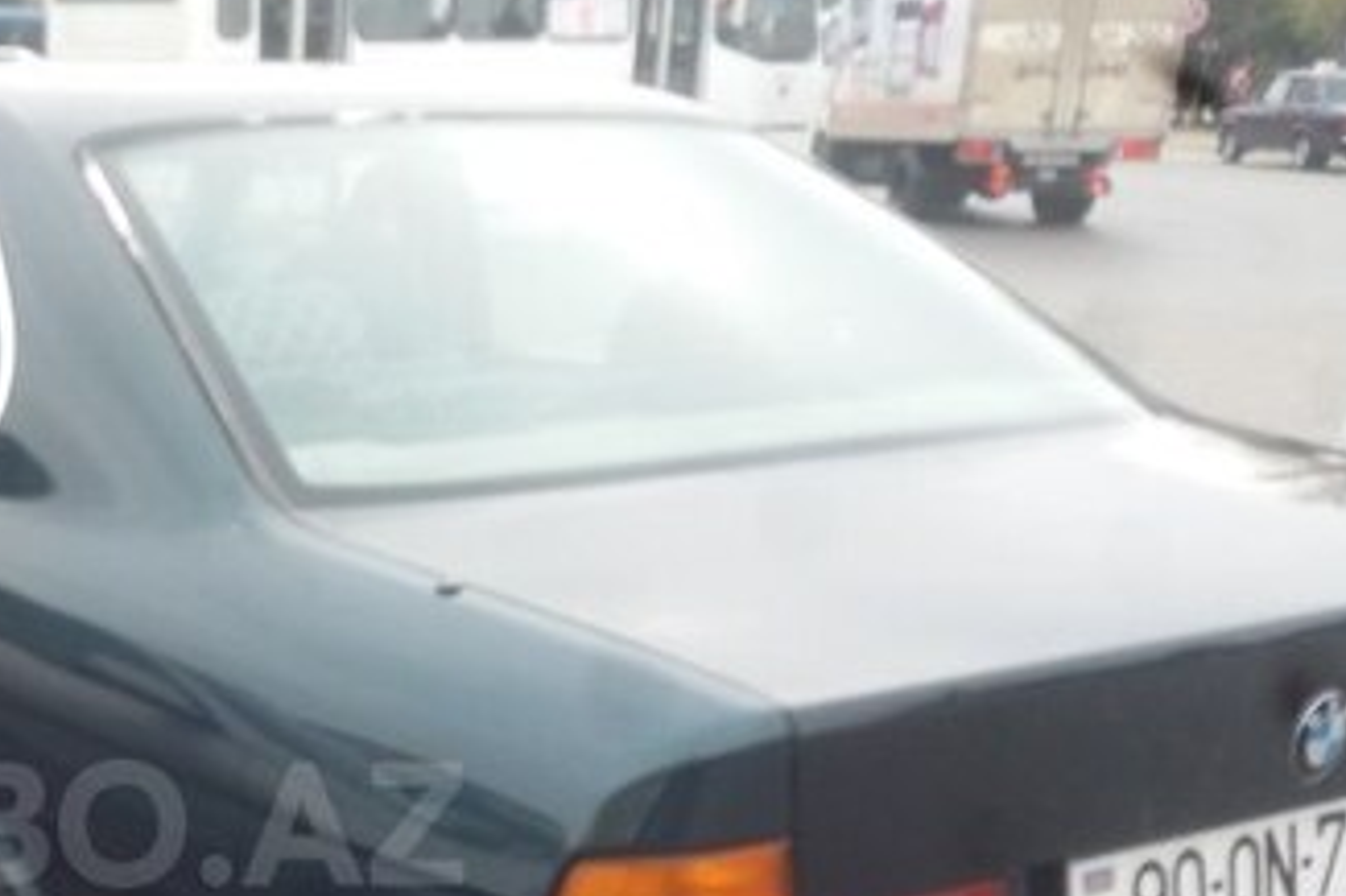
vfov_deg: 22.4
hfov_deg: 31.7
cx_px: 41
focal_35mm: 59
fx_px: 2205
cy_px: 824
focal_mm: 3.7
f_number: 1.9
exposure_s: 1/173
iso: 64
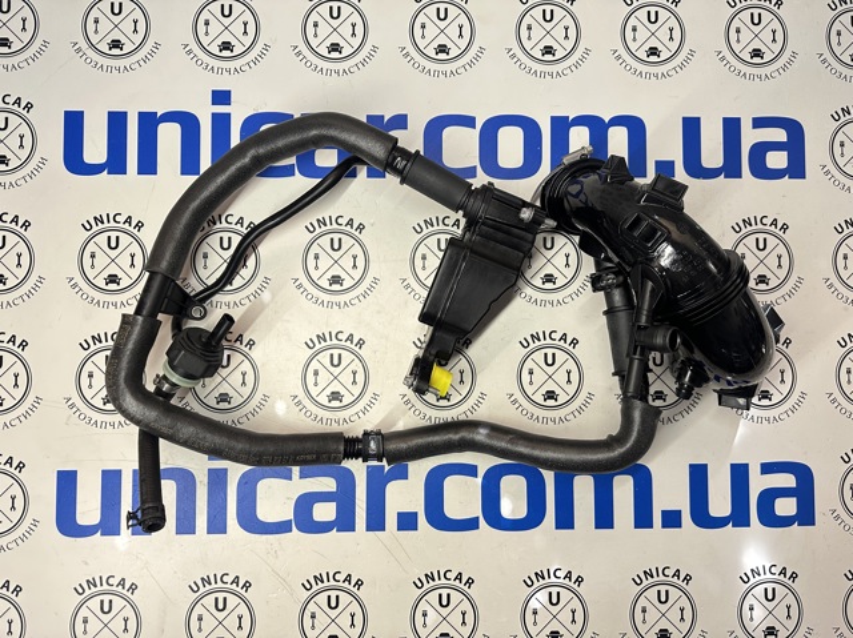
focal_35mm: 24
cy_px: 319
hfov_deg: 71.6
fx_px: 591
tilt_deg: -86.9
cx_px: 426
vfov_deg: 56.8
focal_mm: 6.86
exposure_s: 1/82
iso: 250
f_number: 1.78
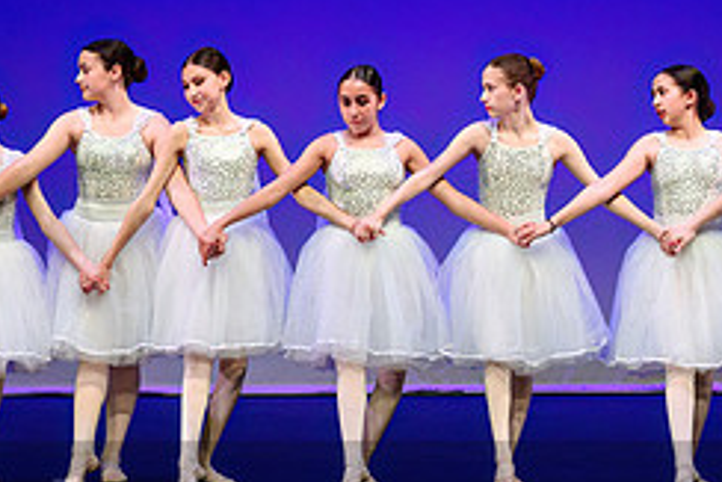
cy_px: 217
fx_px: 5659
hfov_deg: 7.3
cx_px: 424
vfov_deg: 4.9
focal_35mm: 282
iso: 1600
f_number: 2.8
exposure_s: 1/800
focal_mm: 100
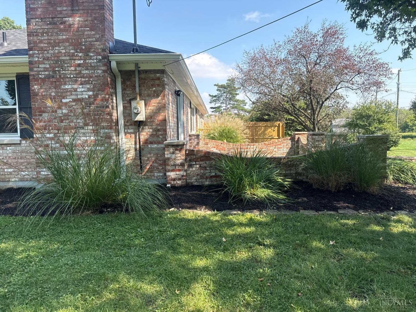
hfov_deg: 71.6
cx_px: 208
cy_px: 156
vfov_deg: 56.8
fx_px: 288
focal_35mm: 24
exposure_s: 1/1618
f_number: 1.78
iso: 100
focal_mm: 6.76
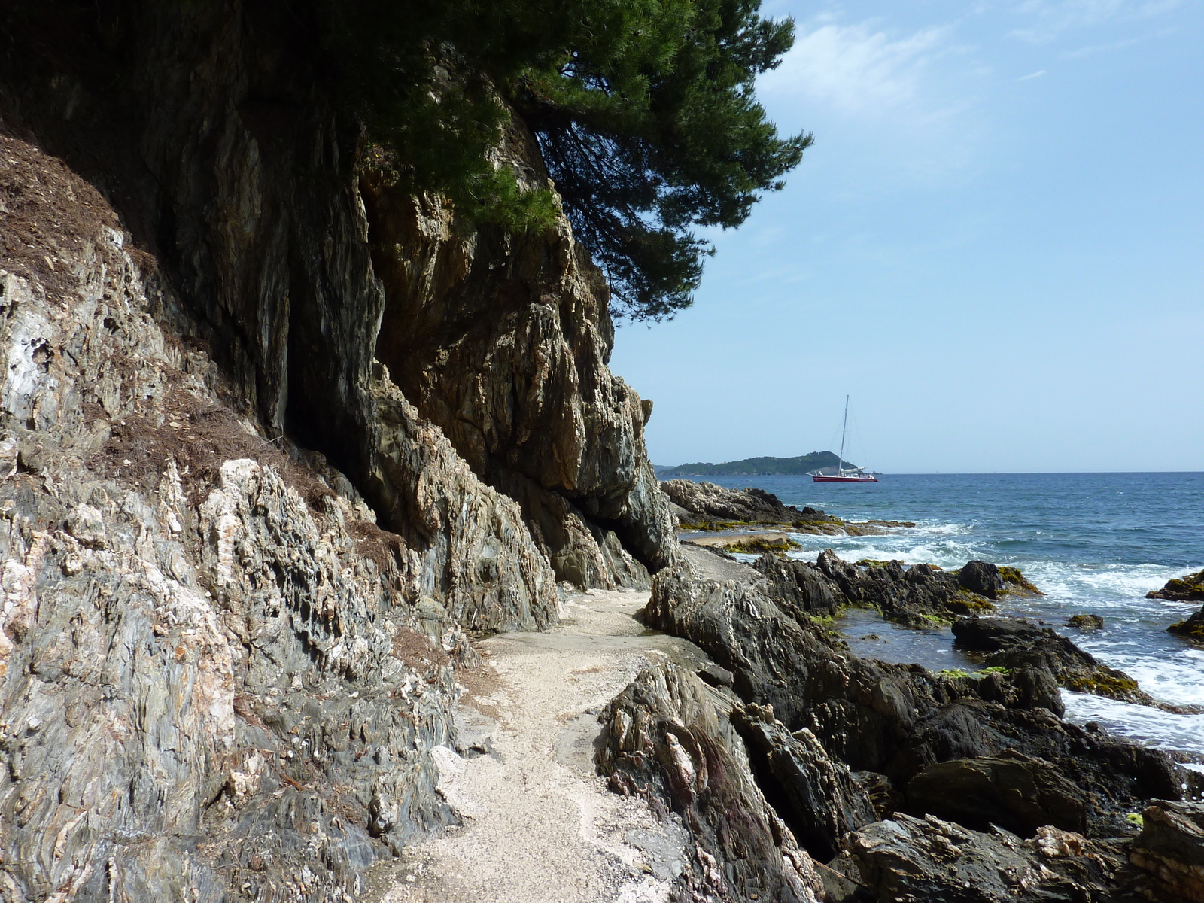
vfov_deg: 54.9
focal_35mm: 25
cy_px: 452
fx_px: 870
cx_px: 602
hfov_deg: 69.4
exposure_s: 1/500
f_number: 5
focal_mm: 4.1
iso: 80
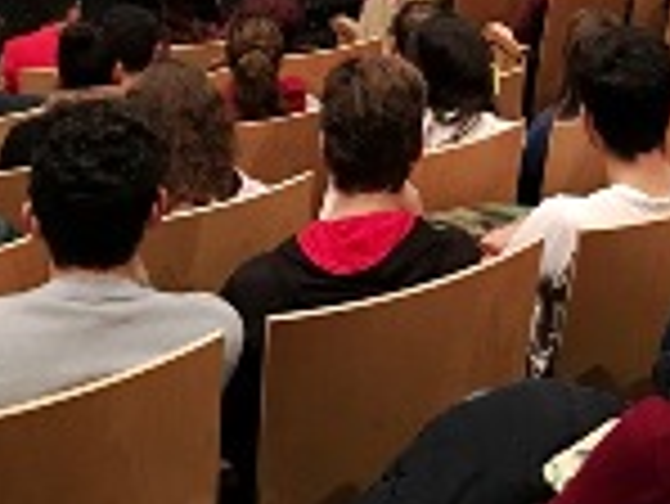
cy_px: -110
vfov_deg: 18.8
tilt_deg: -10.4
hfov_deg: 24.4
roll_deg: -1.4
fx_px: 1433
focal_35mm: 74
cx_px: 751
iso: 125
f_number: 2.2
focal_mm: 4.15
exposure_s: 1/8
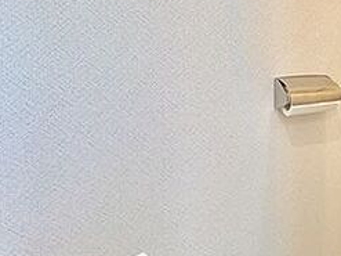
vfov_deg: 39.9
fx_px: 335
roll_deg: +1.6
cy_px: 47
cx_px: 387
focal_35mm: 34
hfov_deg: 41.4
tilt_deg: +1.3
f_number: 2.2
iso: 200
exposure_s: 1/100
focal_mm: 2.22
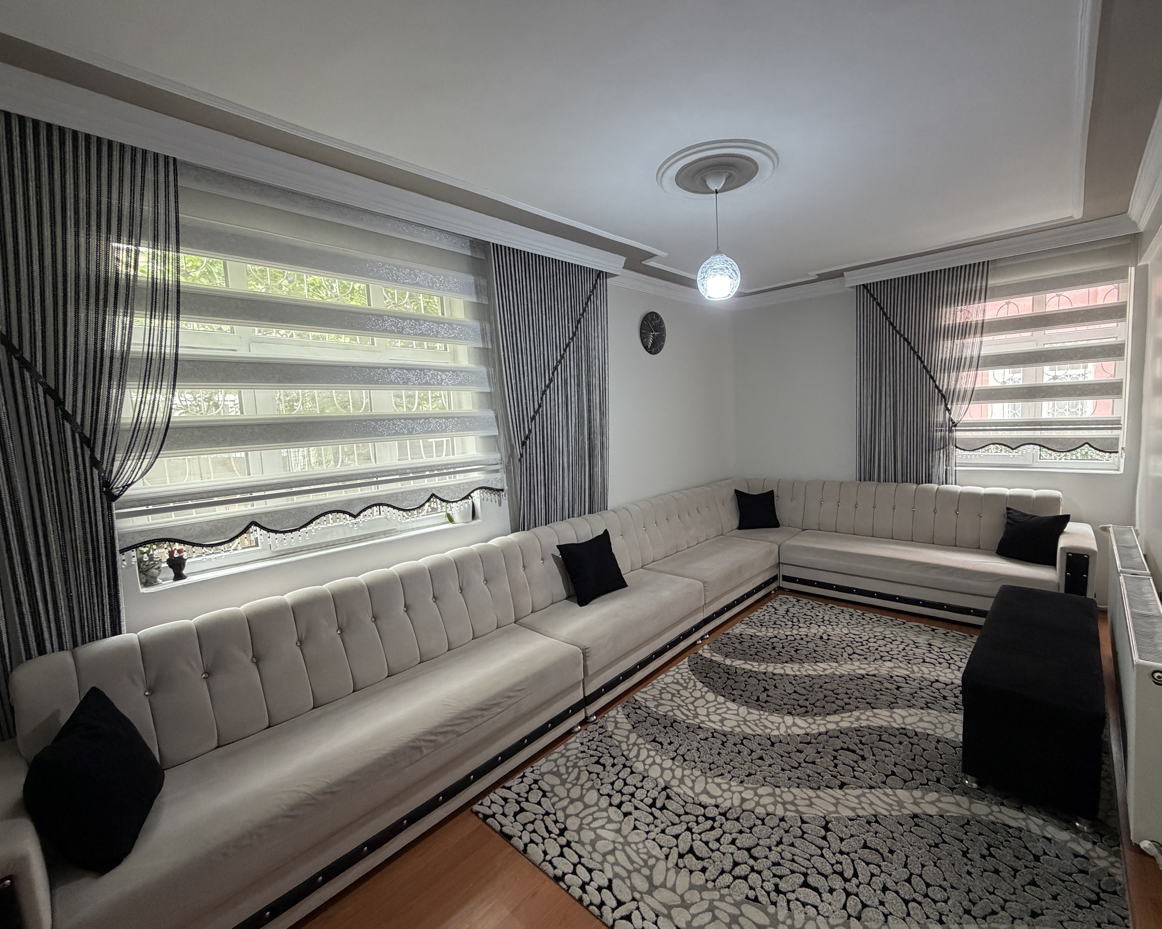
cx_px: 629
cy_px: 468
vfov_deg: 84.0
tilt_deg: -5.2
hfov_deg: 96.6
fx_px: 516
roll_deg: +3.3
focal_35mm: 15
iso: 320
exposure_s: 1/100
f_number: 2.2
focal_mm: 2.22
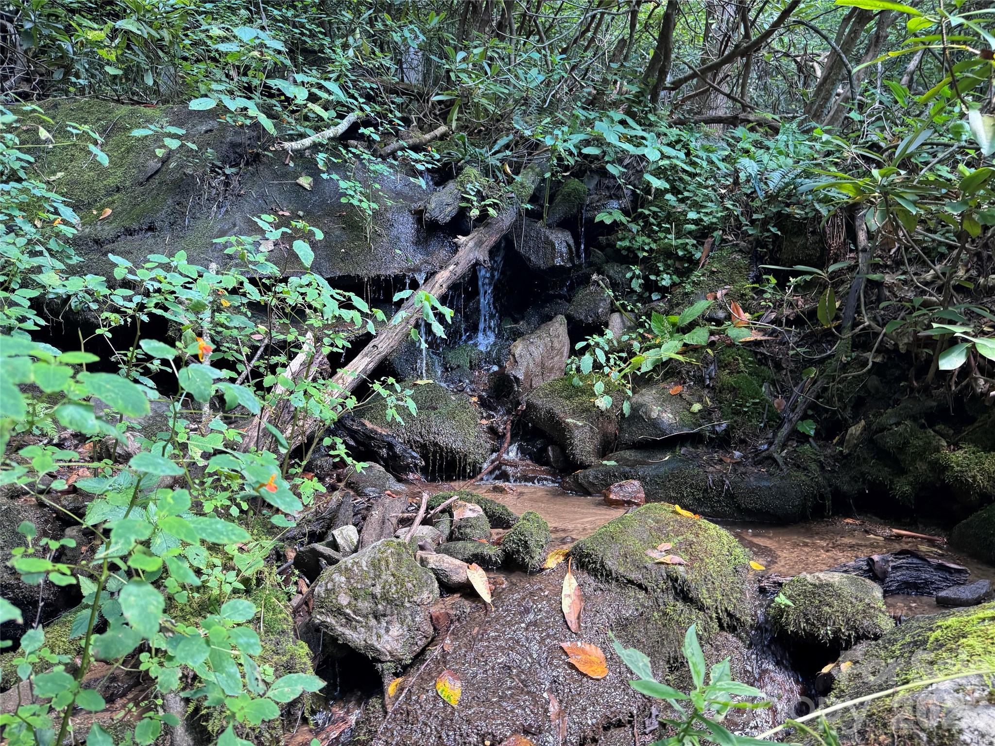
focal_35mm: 24
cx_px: 498
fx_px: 690
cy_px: 373
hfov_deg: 71.6
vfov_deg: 56.8
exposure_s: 1/90
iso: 200
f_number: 1.78
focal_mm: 6.76
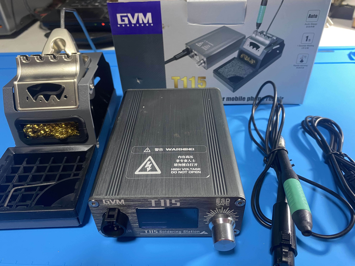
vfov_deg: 53.1
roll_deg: +4.1
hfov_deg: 67.3
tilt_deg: -37.2
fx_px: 267
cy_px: 133
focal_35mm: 26
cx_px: 178
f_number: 1.8
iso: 200
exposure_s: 1/50
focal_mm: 4.25
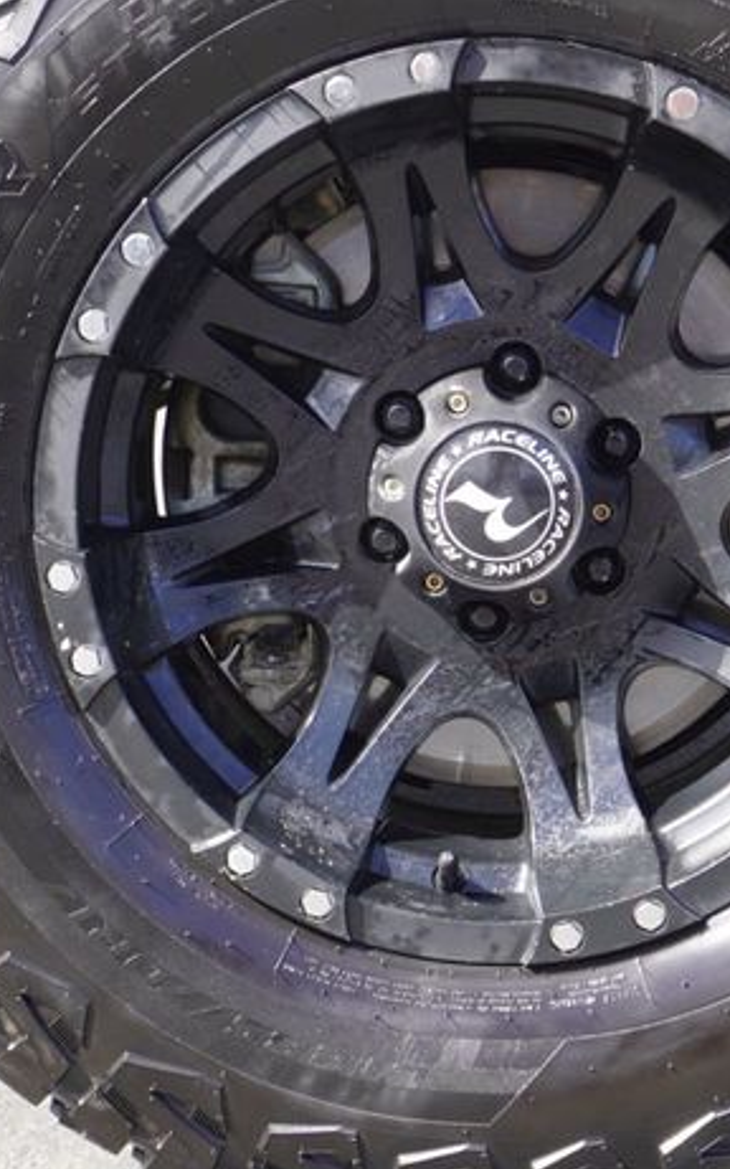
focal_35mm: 78
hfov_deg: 16.6
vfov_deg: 26.4
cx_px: 494
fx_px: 2488
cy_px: 456
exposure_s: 1/80
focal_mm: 23
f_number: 6.3
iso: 100
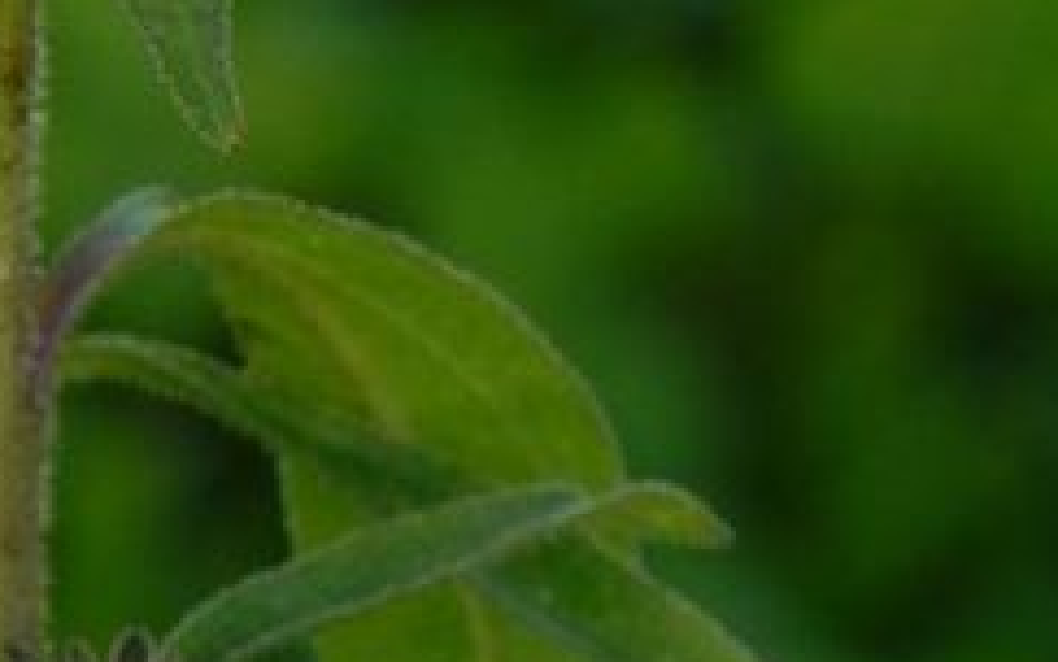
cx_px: 22
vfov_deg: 1.0
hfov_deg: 1.6
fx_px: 37954
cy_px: -880
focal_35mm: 1316
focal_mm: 67.2
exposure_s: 1/125
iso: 160
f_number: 5
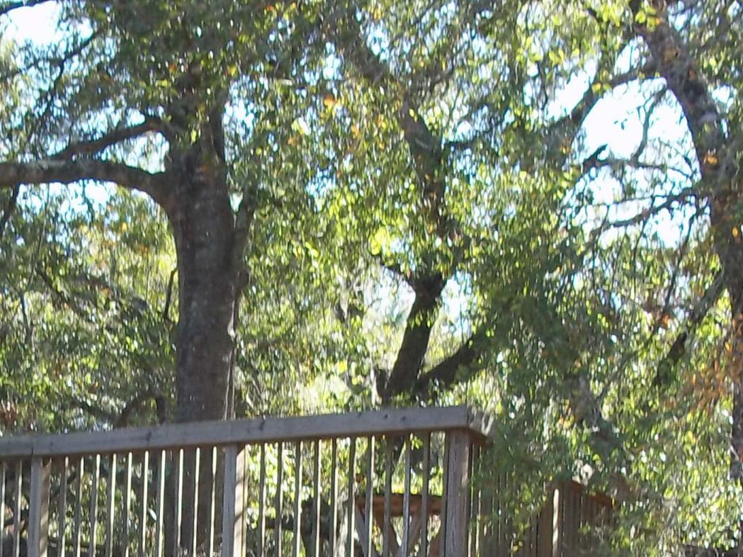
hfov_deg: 18.9
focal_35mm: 103
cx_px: 139
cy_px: 639
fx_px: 2210
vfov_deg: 14.0
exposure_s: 1/125
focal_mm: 6.5
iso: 80
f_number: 3.1
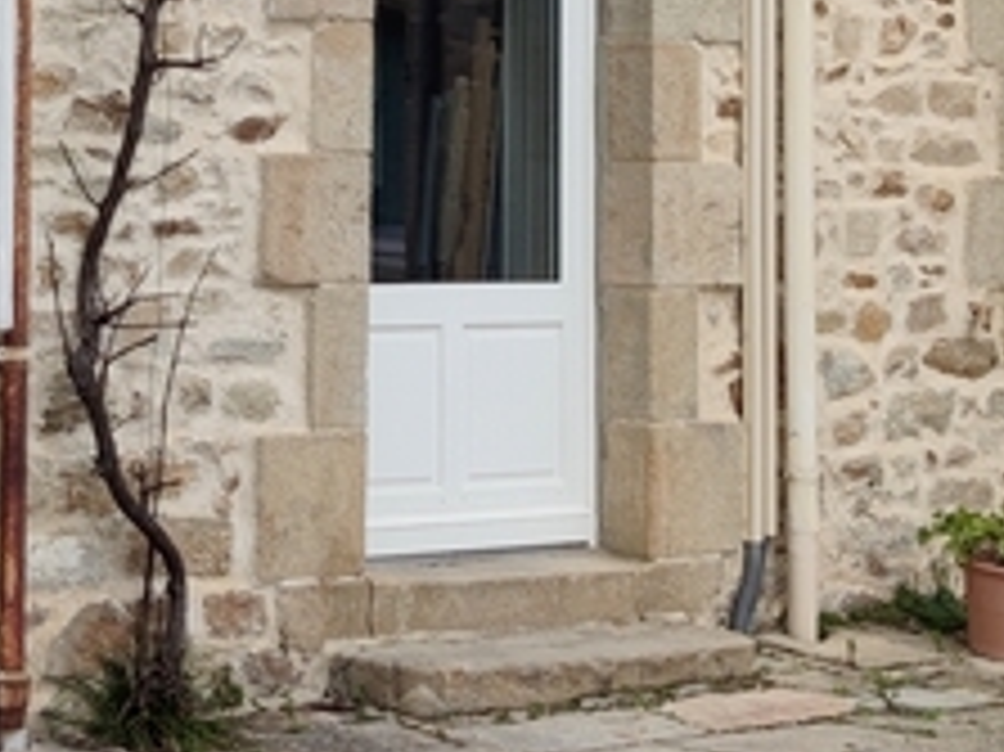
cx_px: 27
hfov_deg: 17.1
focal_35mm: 113
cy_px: -36
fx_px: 3276
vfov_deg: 12.9
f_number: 1.69
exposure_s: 1/889
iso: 50
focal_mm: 6.72
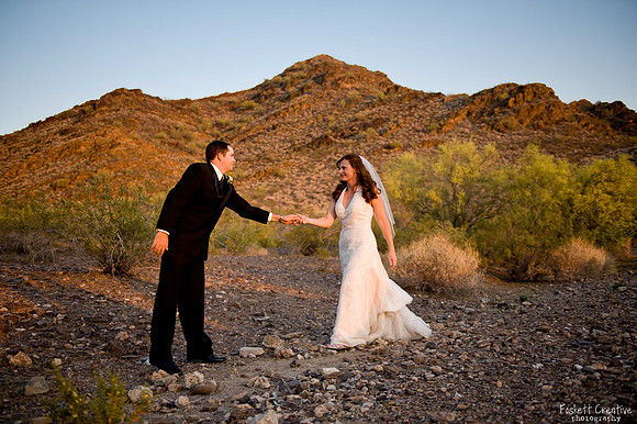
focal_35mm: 35
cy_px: 212
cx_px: 318
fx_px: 619
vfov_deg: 37.8
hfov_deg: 54.5
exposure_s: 1/200
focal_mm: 35
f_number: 2.8
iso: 200
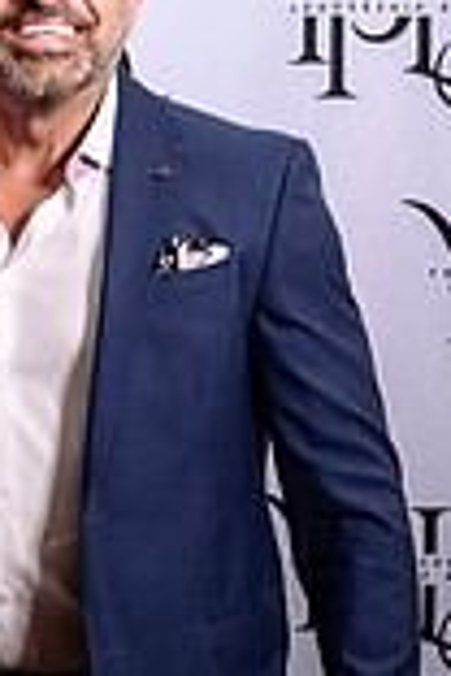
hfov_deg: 11.1
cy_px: 408
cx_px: -16
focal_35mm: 122
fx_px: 2292
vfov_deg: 16.8
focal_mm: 29
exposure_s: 1/160
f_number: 2.8
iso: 500
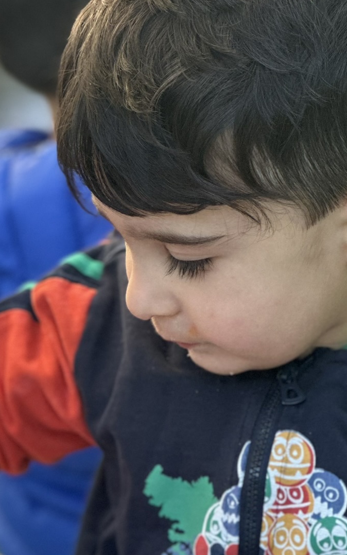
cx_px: 121
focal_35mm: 155
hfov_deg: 8.5
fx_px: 2345
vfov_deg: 13.4
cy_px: 446
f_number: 2.8
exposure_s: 1/121
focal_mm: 9
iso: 160
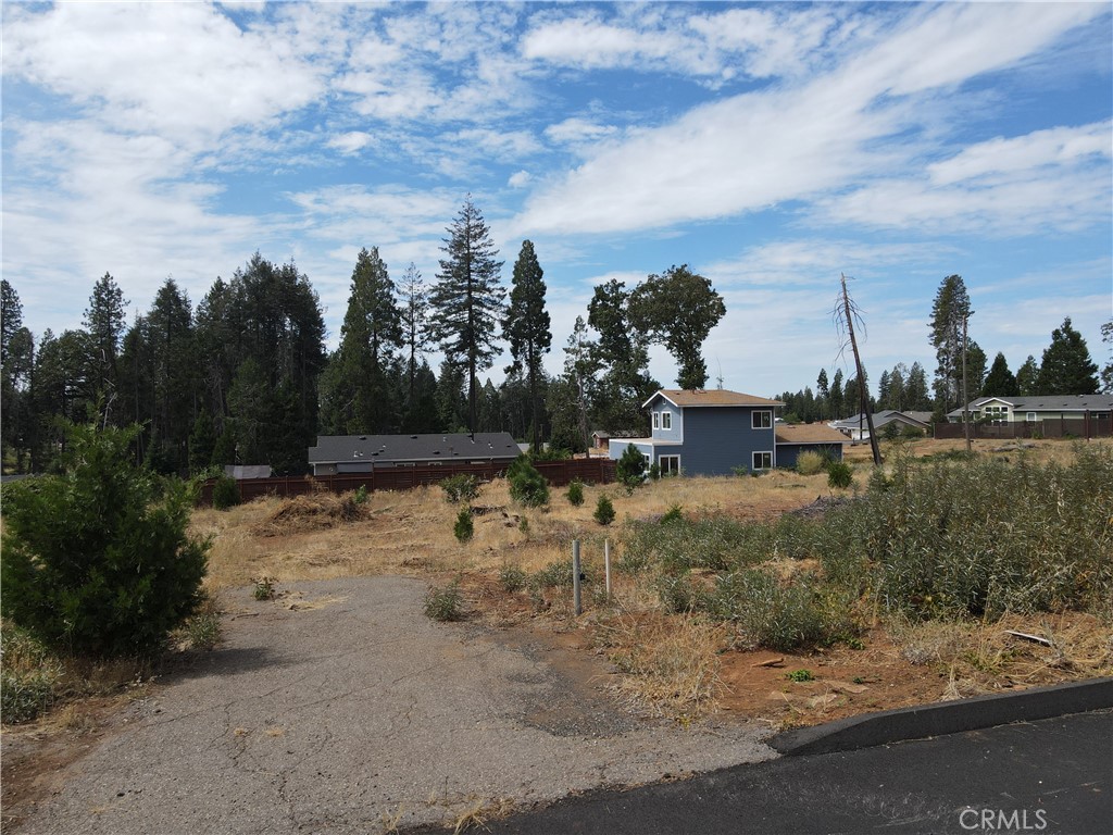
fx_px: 772
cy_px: 418
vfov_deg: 56.8
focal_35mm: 24
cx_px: 556
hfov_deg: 71.6
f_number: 2.8
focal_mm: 4.5
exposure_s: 1/800
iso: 100
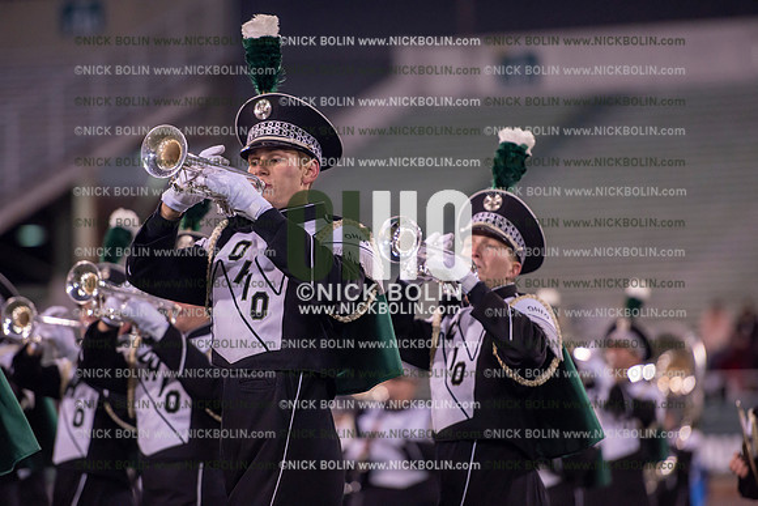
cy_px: 253
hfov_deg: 10.3
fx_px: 4212
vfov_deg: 6.9
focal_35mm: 200
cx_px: 379
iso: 2500
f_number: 2.8
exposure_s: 1/1250
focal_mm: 200
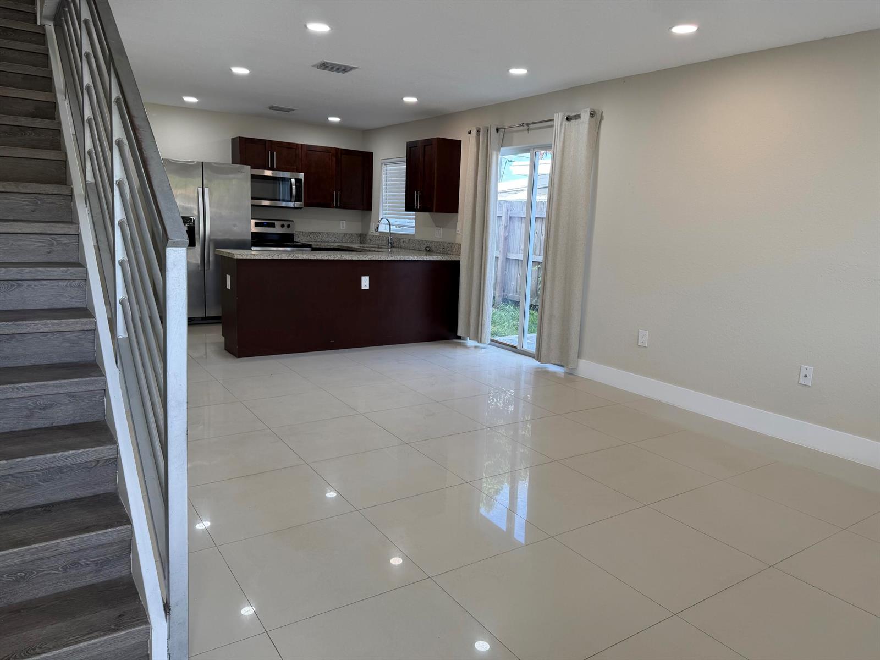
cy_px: 330
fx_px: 610
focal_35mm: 24
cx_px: 440
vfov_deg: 56.8
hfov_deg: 71.6
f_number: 1.78
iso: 80
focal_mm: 6.76
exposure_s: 1/120
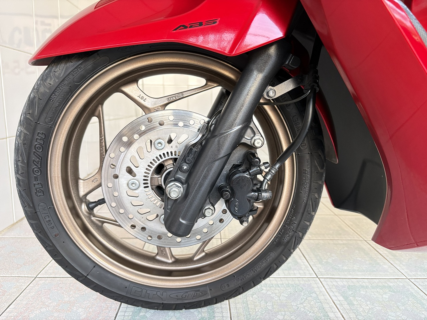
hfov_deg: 67.3
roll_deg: -0.1
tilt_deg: -9.8
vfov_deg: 53.1
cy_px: 160
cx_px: 214
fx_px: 321
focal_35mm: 26
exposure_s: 1/60
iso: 200
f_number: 1.6
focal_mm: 5.96
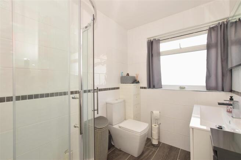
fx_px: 100
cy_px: 80
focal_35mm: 15
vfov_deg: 77.3
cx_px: 120
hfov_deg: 100.4
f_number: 9
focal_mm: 10
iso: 500
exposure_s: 1/8
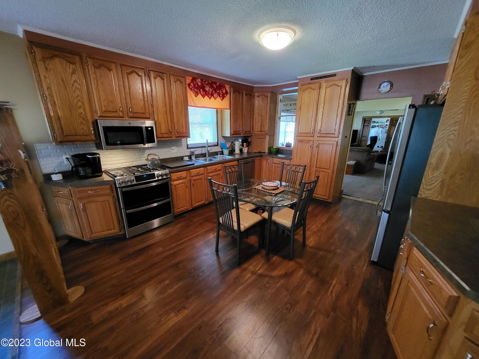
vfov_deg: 89.9
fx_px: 180
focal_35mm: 13
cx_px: 240
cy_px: 180
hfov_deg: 106.2
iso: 800
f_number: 2.2
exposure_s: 1/24
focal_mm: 1.74
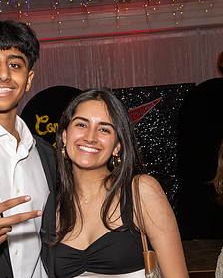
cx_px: 57
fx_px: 668
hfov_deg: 18.8
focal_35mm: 81
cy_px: 219
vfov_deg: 23.2
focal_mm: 23
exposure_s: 1/250
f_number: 7.1
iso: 800
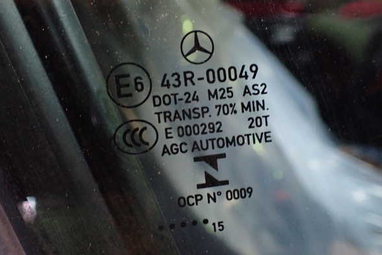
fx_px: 340
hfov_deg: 58.7
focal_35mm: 32
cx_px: 194
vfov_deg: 41.1
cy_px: 131
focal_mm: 5.4
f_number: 2.3
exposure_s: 1/30
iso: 800
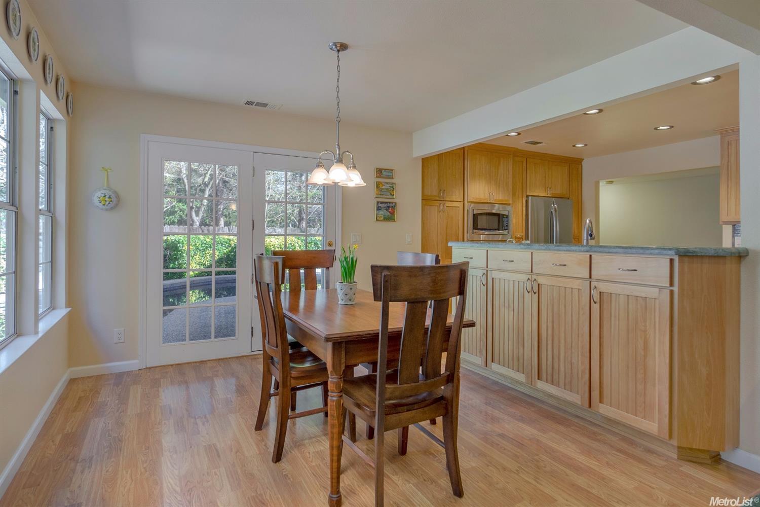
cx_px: 380
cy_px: 254
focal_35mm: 18
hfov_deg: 90.0
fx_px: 380
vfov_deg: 67.4
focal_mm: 12
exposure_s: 1/8
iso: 100
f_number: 5
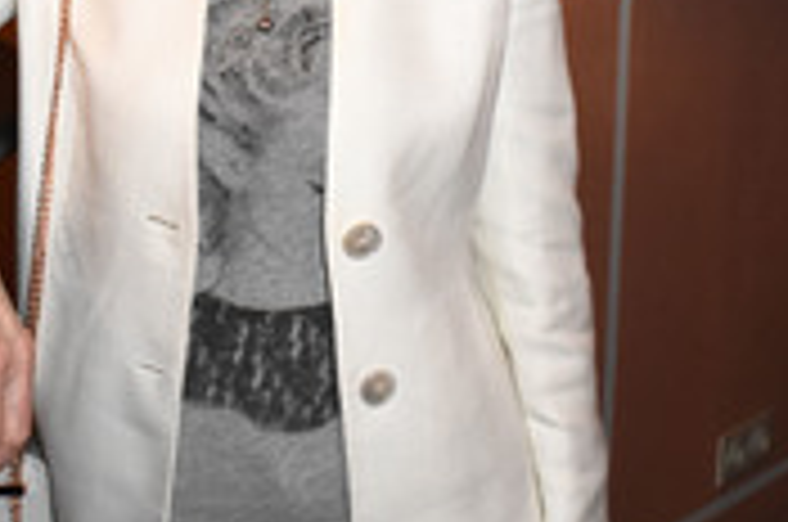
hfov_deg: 23.7
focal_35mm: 85
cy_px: -40
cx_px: 205
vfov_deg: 15.6
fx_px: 1857
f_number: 6.3
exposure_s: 1/60
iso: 3200
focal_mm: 22
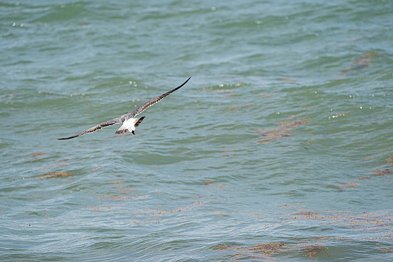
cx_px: 196
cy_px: 131
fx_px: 4367
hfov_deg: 5.2
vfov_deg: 3.4
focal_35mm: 400
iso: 640
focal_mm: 400
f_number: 10
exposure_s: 1/1250
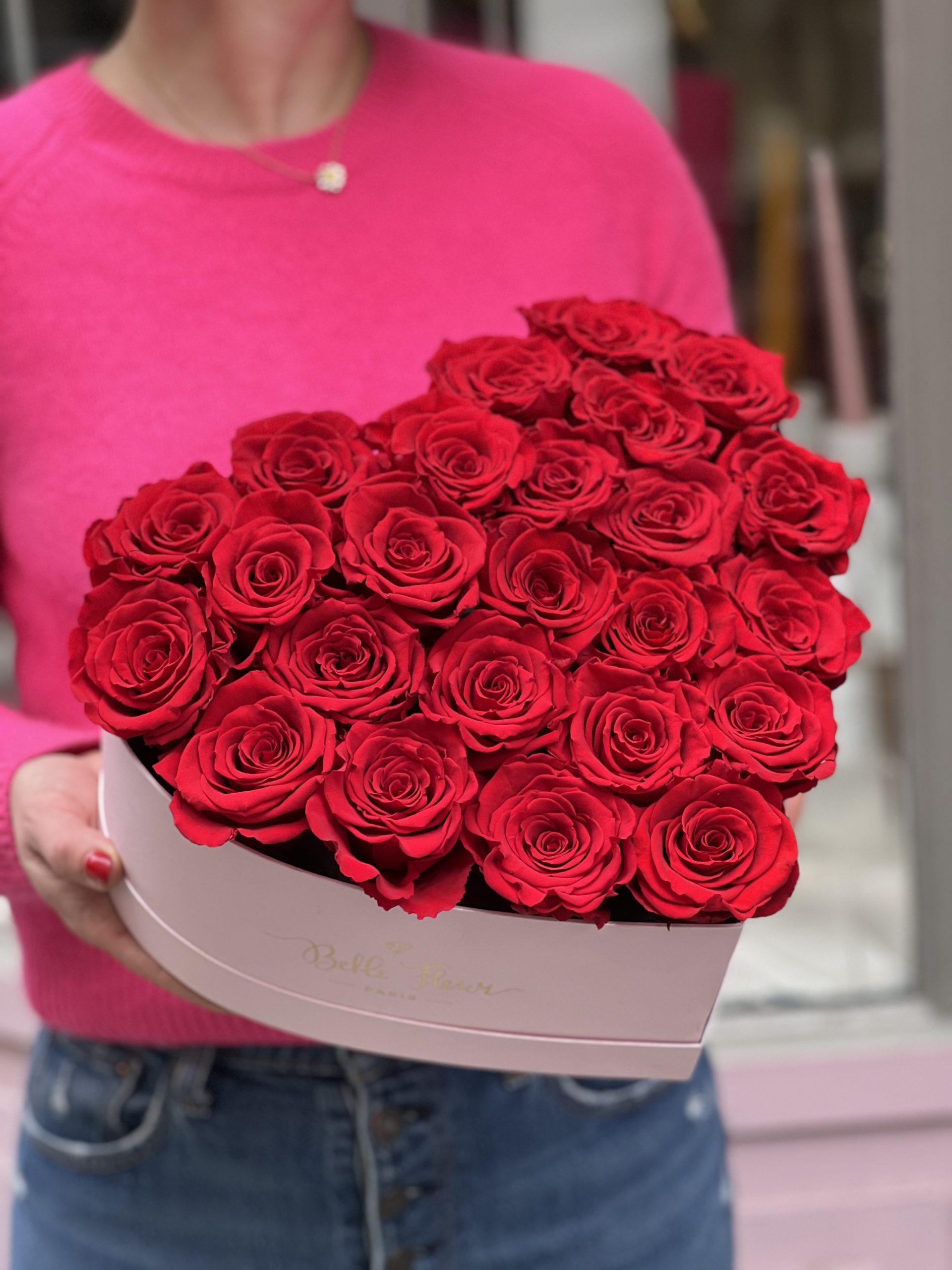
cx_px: 476
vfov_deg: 25.3
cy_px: 635
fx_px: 2824
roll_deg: +3.8
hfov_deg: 19.1
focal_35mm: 77
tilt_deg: -12.9
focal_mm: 9
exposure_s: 1/121
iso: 100
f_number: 2.8
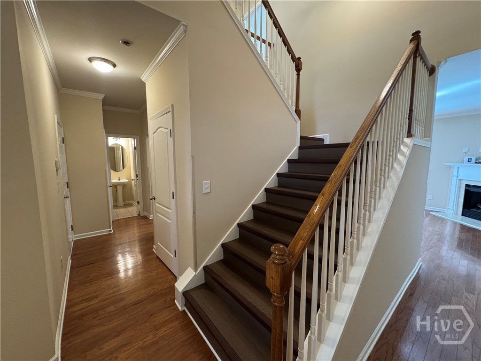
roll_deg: -0.3
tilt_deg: -7.0
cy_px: 180
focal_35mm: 14
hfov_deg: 102.1
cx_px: 240
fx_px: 195
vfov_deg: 85.7
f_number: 2.2
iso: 500
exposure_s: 1/60
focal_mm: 2.22
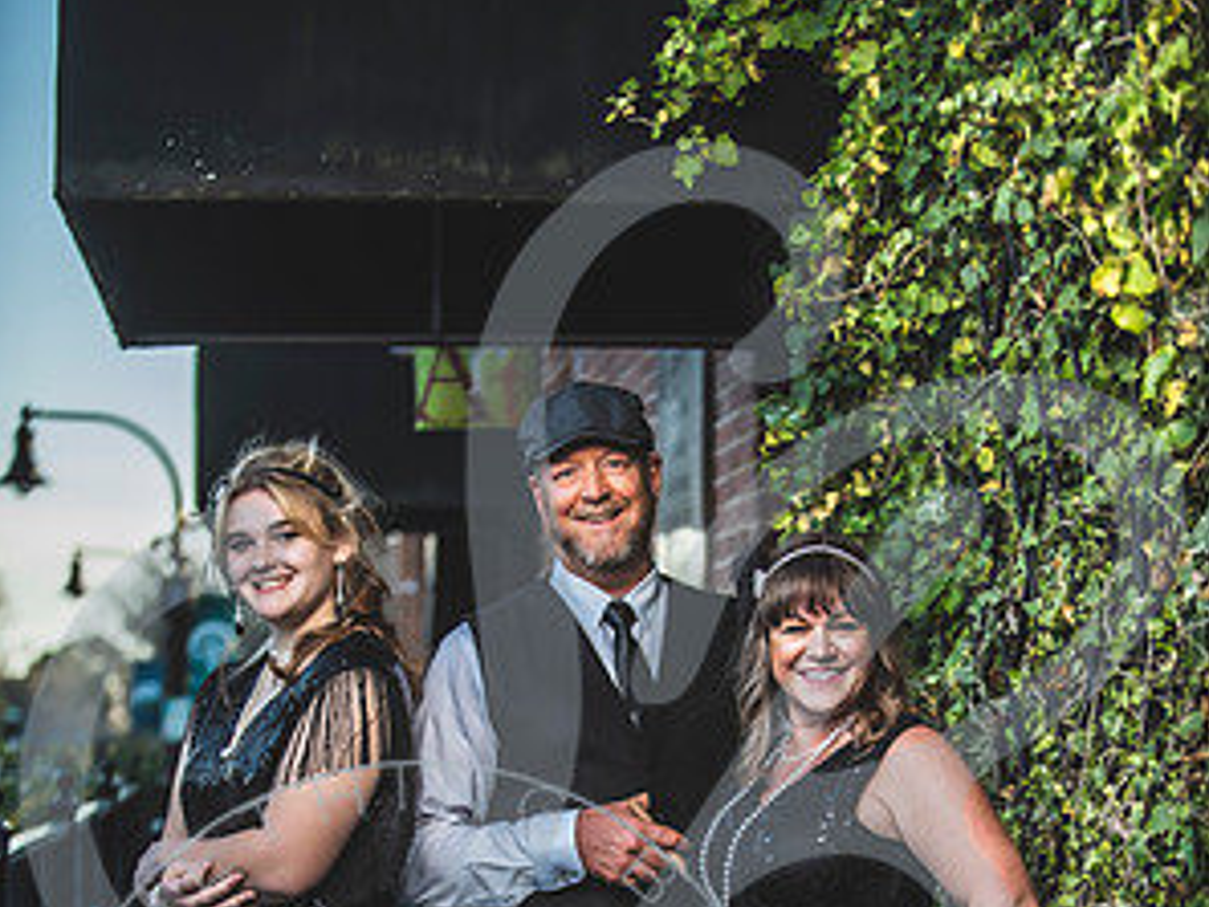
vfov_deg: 14.4
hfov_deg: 19.3
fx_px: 3564
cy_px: 830
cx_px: 602
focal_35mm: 102
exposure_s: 1/250
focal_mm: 70
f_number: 2.8
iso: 100
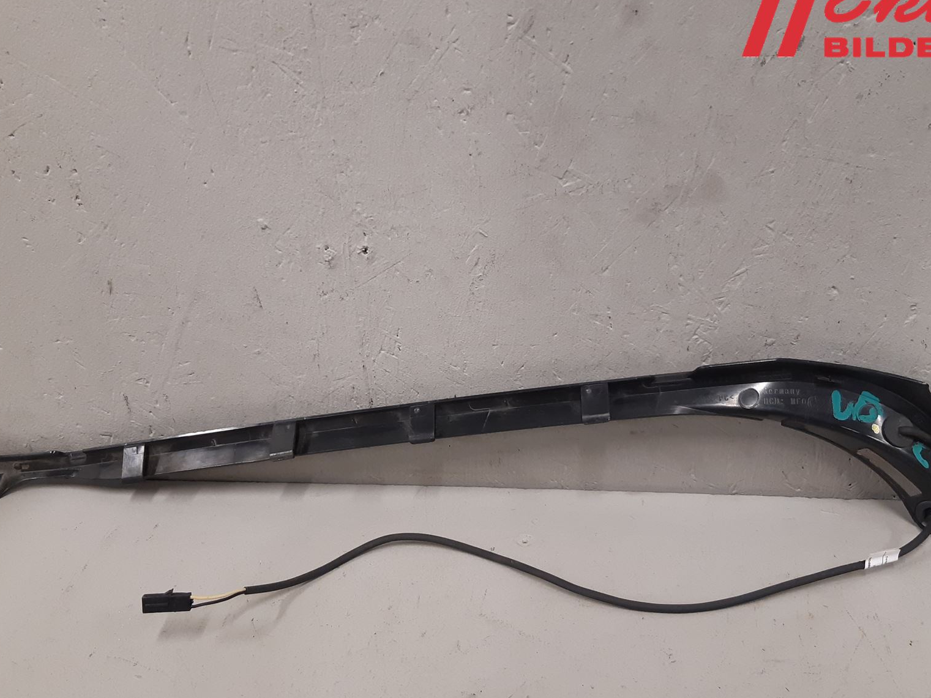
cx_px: 491
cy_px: 423
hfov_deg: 52.6
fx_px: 941
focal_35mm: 35
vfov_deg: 40.5
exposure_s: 1/50
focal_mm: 3.93
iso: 160
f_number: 1.7
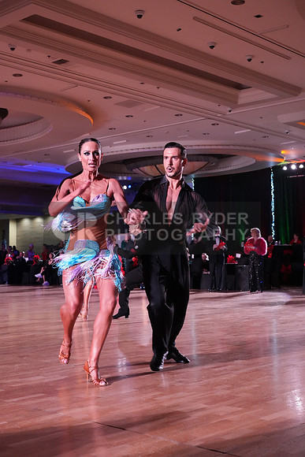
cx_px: 152
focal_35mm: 48
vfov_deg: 41.1
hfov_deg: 28.1
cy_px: 228
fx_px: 610
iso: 6400
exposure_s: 1/320
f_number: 5
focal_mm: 48
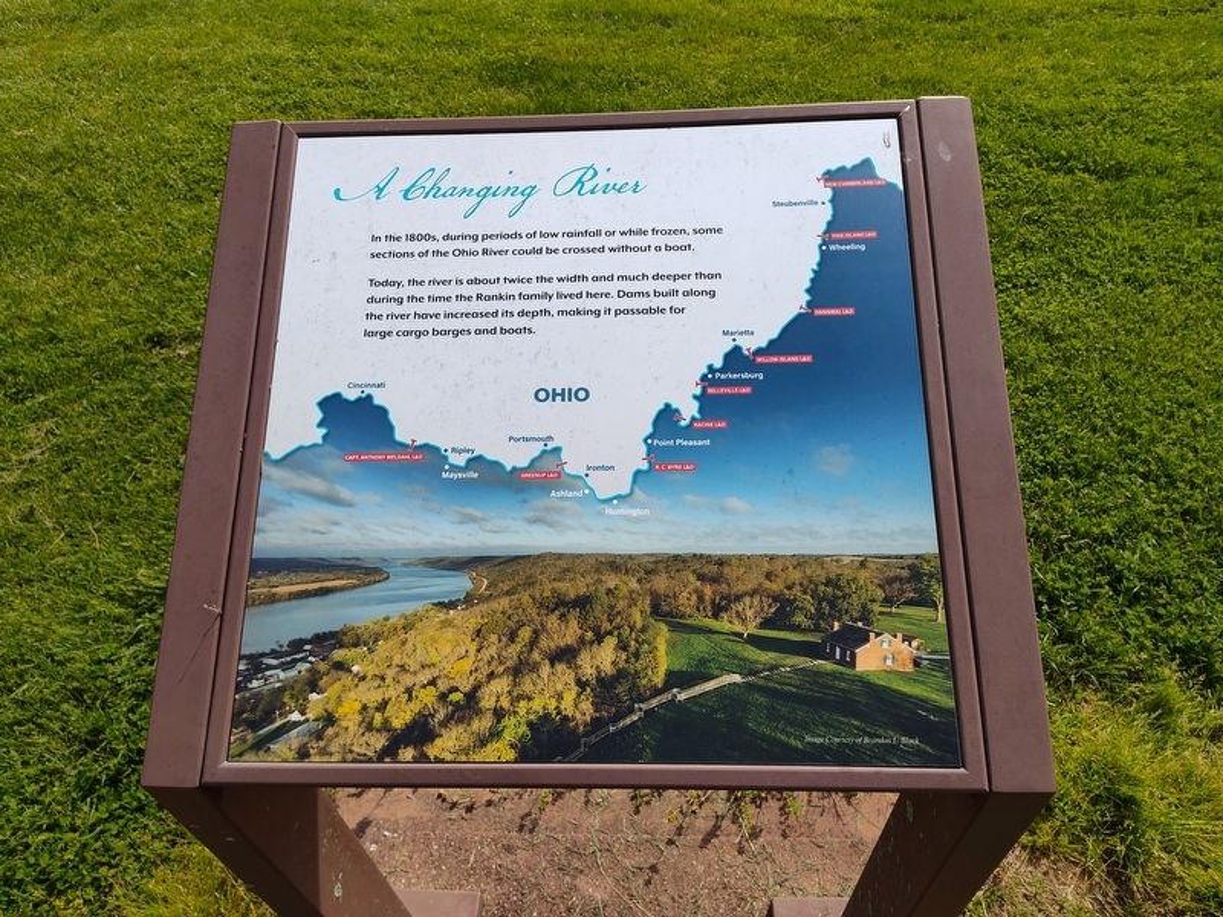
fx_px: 813
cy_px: 458
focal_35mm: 23
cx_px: 612
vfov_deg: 58.9
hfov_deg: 73.9
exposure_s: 1/1173
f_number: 1.8
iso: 100
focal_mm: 5.56
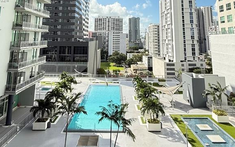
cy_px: 0
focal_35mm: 31
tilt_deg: +12.4
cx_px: 118
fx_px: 199
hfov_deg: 61.2
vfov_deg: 36.5
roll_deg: -1.2
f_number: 2.2
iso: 50
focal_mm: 2.22
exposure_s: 1/770
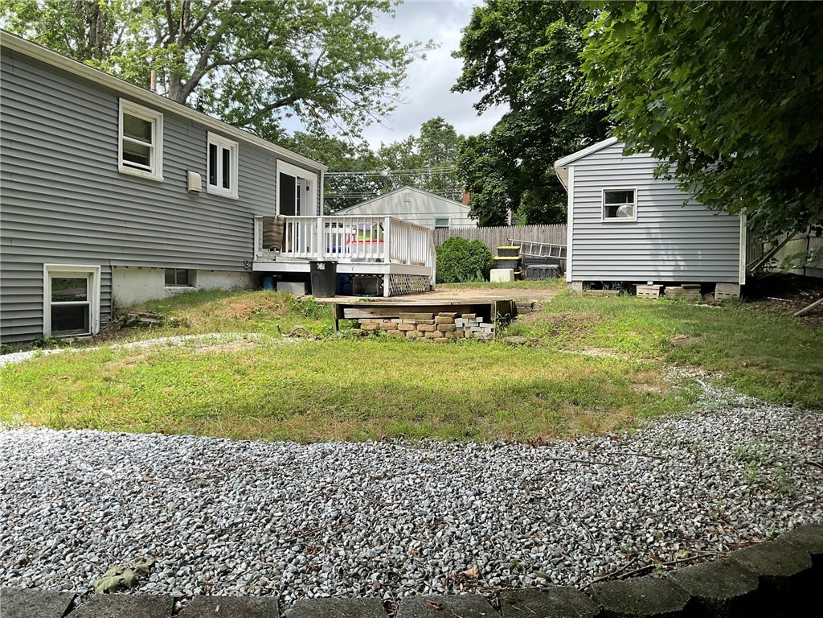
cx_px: 412
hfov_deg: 61.7
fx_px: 689
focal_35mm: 29
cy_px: 309
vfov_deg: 48.2
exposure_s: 1/719
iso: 16
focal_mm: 3
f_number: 1.8
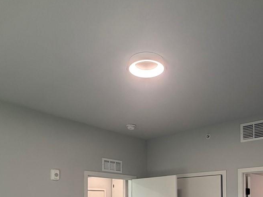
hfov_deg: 53.8
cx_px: 151
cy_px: 190
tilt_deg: +2.4
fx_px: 258
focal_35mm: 34
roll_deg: +0.0
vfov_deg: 37.9
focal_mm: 2.22
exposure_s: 1/120
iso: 160
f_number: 2.2
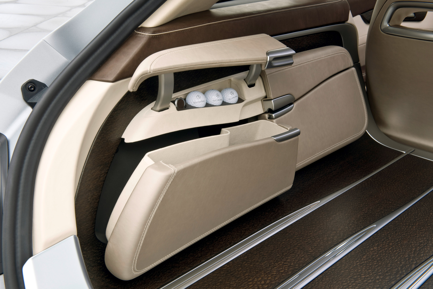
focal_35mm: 44
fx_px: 529
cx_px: 216
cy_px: 144
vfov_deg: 30.5
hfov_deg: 44.5
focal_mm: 44
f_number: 16
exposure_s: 1/4
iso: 100
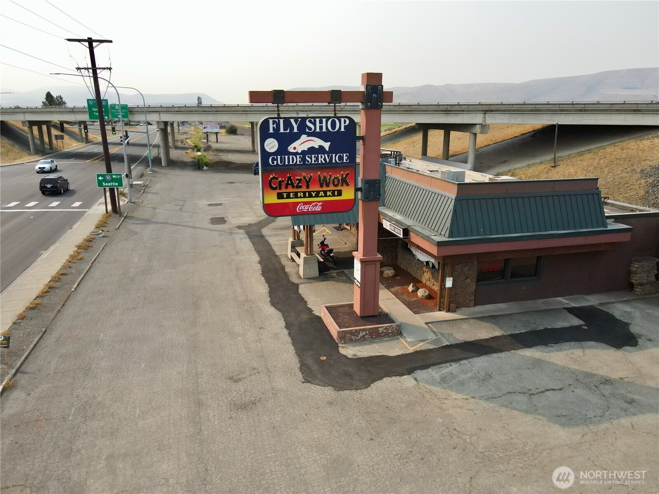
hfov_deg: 71.6
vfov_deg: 56.8
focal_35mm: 24
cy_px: 247
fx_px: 457
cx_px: 330
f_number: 2.8
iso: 400
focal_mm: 4.5
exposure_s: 1/2000
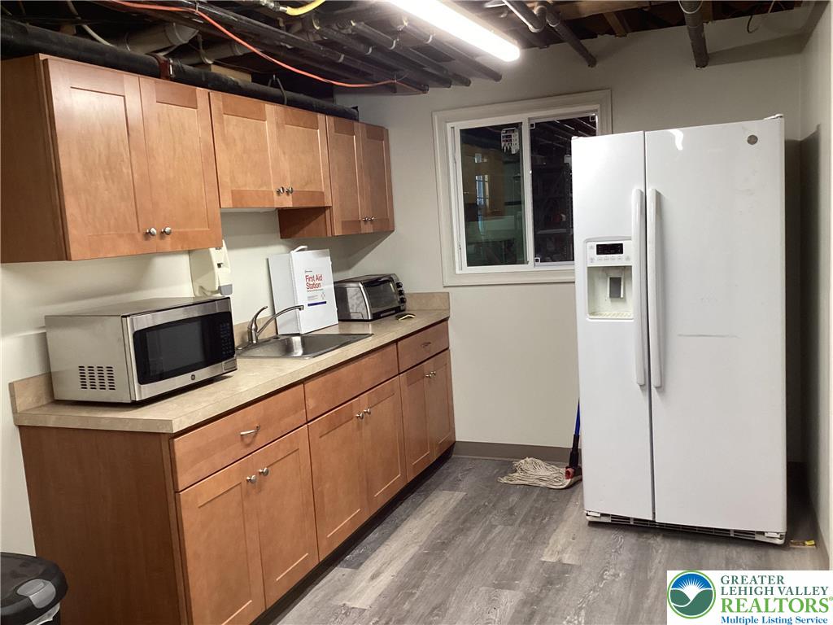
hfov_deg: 58.4
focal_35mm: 31
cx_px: 416
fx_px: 746
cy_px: 312
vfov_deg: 45.4
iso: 160
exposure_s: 1/60
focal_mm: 3.3
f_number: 2.4
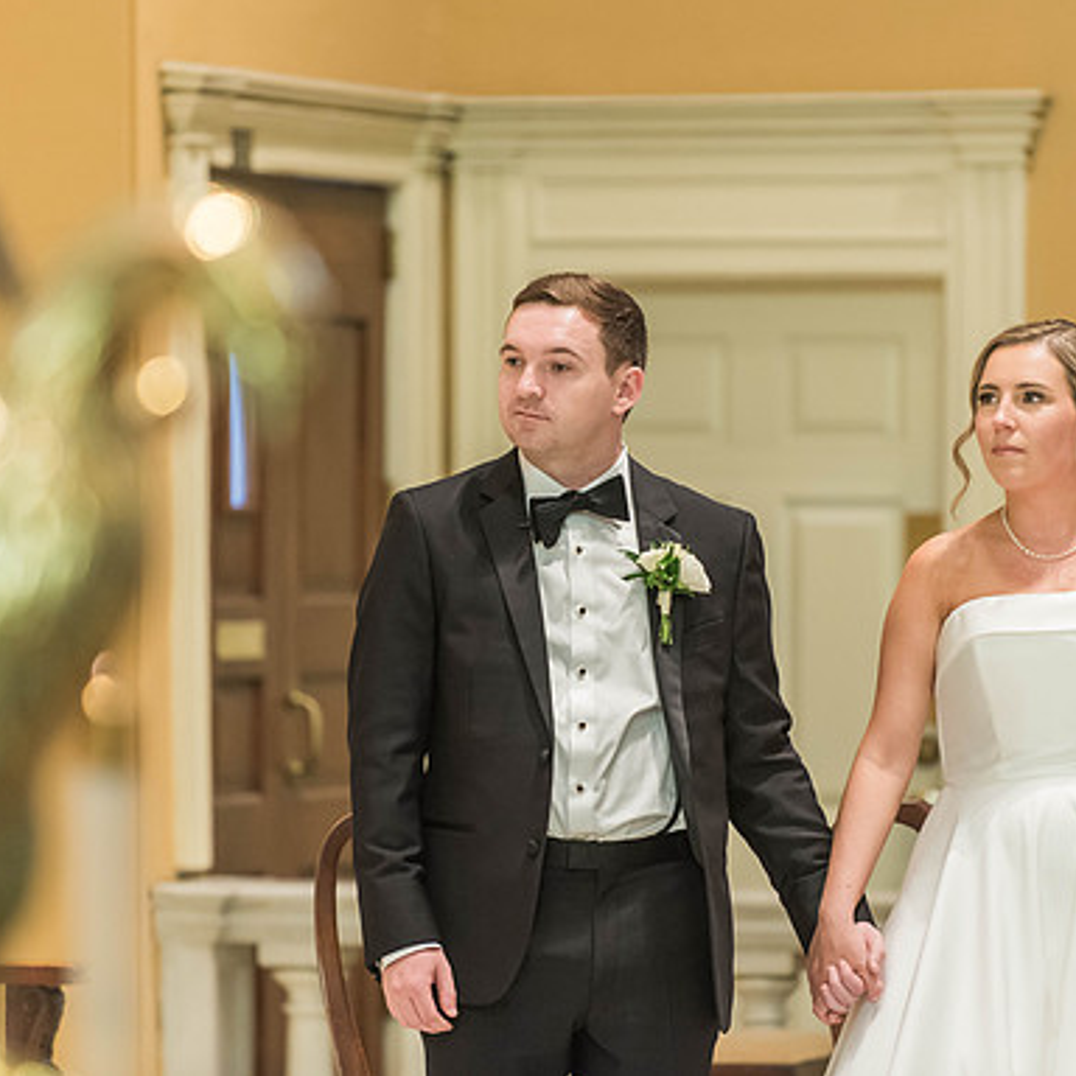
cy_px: 517
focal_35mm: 271
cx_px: 610
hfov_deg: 6.5
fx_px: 9530
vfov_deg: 6.5
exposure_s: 1/160
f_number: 3.2
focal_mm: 200
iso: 1600
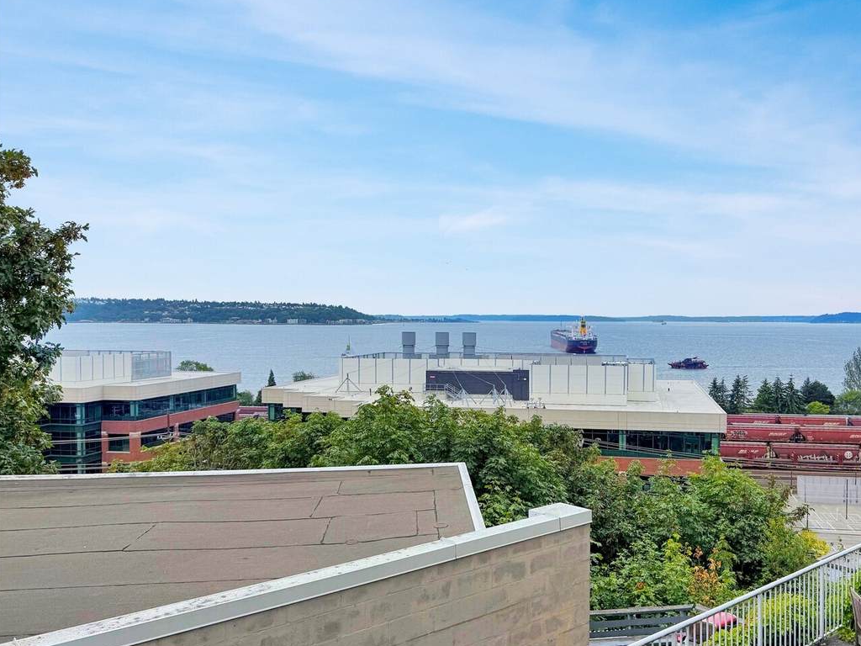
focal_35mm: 30
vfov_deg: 46.7
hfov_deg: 59.3
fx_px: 746
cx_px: 533
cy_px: 353
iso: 80
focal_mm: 6.76
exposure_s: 1/8130
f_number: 1.78
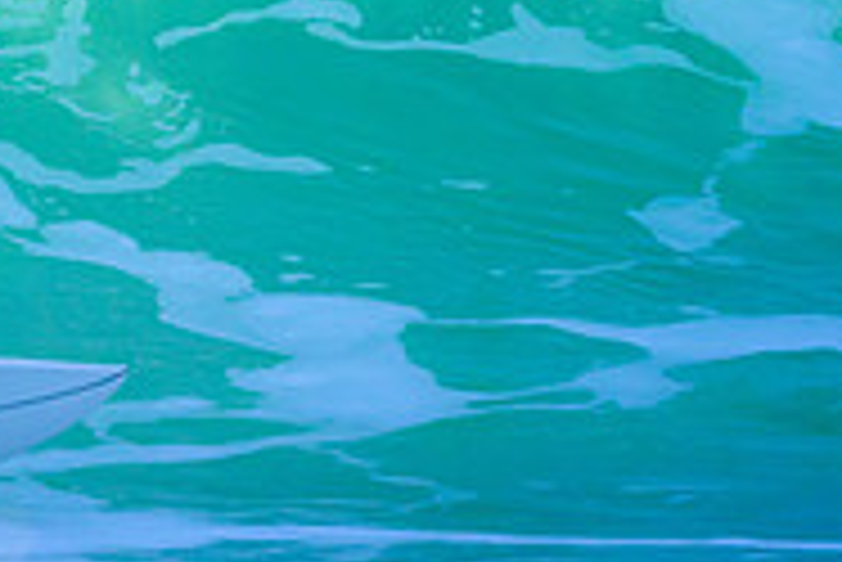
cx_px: -225
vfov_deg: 0.5
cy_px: -271
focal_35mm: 2872
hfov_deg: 0.7
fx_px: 67223
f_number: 6.3
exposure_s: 1/2000
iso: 1100
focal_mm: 800
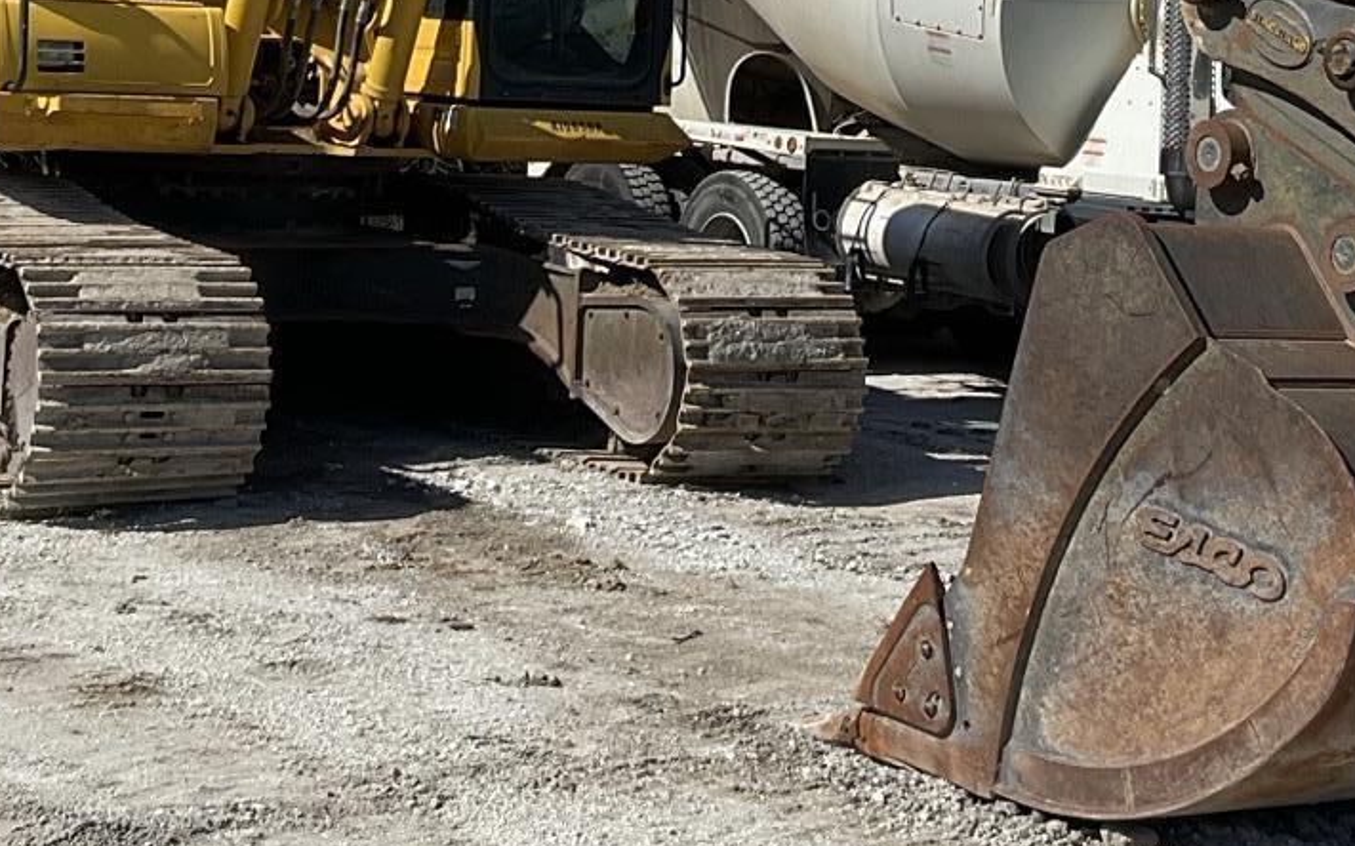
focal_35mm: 83
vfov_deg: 15.1
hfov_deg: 24.9
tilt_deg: +5.1
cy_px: -194
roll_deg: -1.2
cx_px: 678
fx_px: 3064
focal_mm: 3
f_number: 1.8
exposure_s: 1/2141
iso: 16
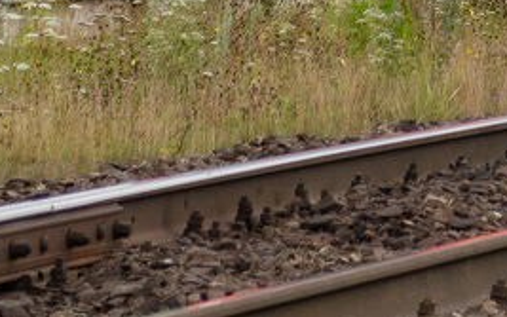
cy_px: -493
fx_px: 5645
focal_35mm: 408
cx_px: 1099
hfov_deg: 5.0
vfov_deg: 3.2
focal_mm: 55
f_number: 5.6
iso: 200
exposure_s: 1/500
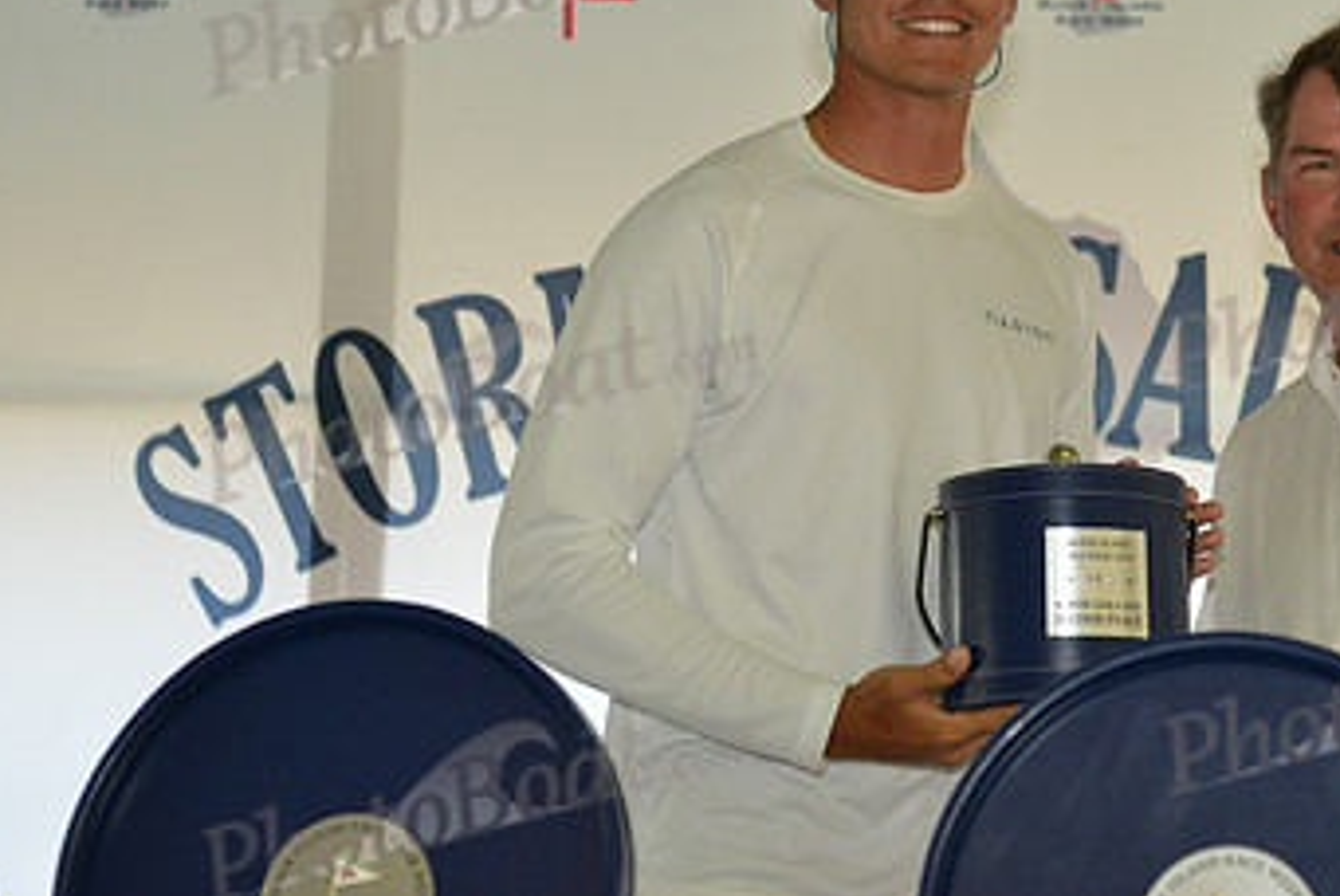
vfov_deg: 11.5
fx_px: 4433
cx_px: 963
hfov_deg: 17.1
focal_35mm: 119
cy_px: 143
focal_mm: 70
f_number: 4
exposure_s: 1/320
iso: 1000
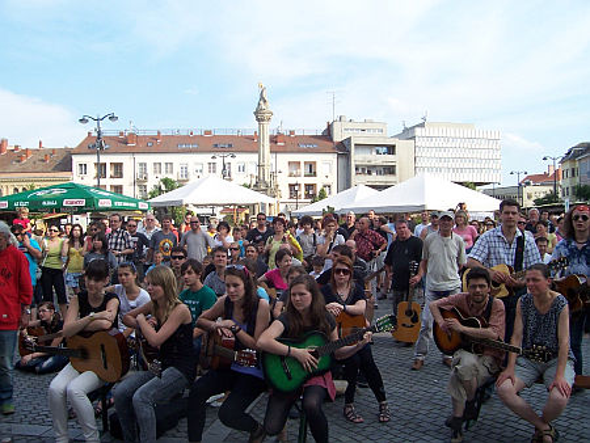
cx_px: 295
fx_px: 580
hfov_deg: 53.9
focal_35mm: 34
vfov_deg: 41.8
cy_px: 222
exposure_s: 1/180
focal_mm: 5.6
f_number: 5.6
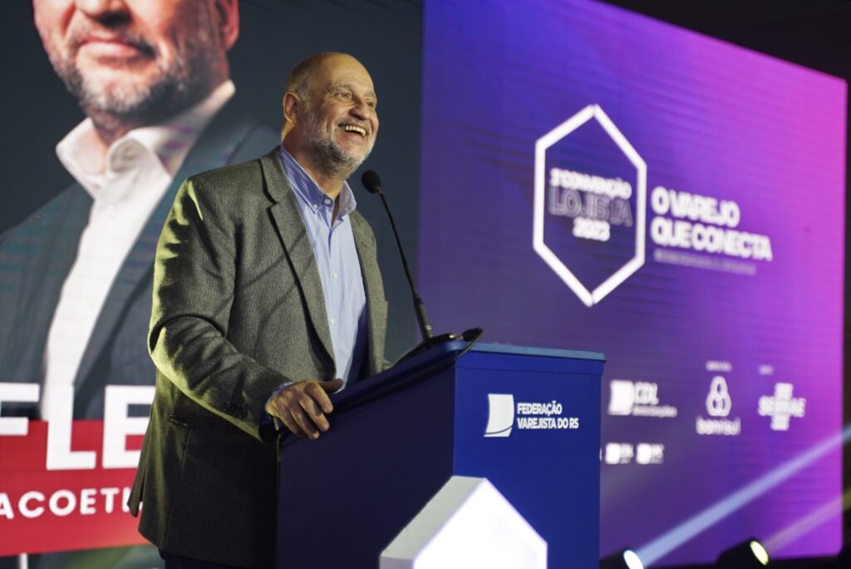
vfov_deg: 19.8
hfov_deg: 29.2
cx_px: 426
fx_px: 1632
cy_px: 284
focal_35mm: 69
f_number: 2.8
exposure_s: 1/125
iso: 800
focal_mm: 69
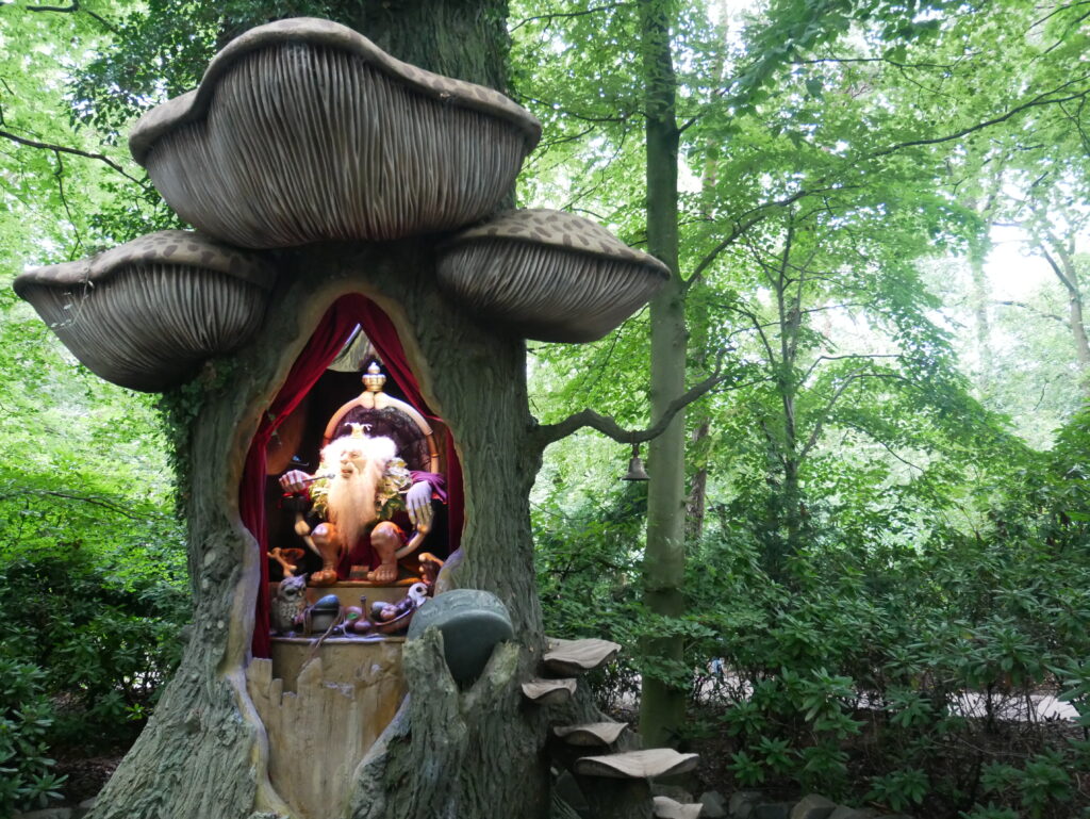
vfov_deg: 44.2
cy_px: 410
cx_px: 545
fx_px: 1008
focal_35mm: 32
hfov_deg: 56.8
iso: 2500
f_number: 3.9
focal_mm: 16
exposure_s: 1/60
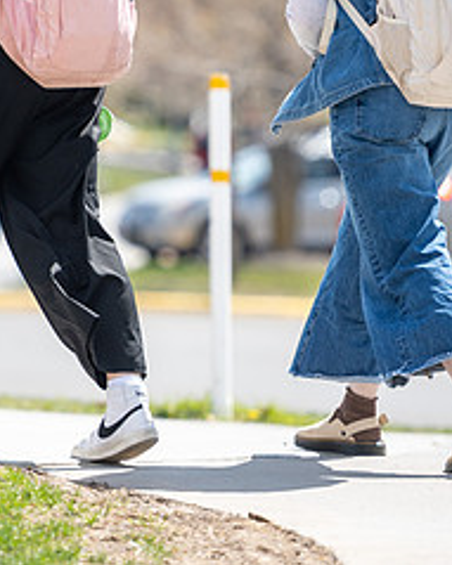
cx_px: -20
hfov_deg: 3.5
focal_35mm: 444
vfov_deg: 4.4
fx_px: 7429
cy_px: 127
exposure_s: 1/1000
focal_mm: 180
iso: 50
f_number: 2.8
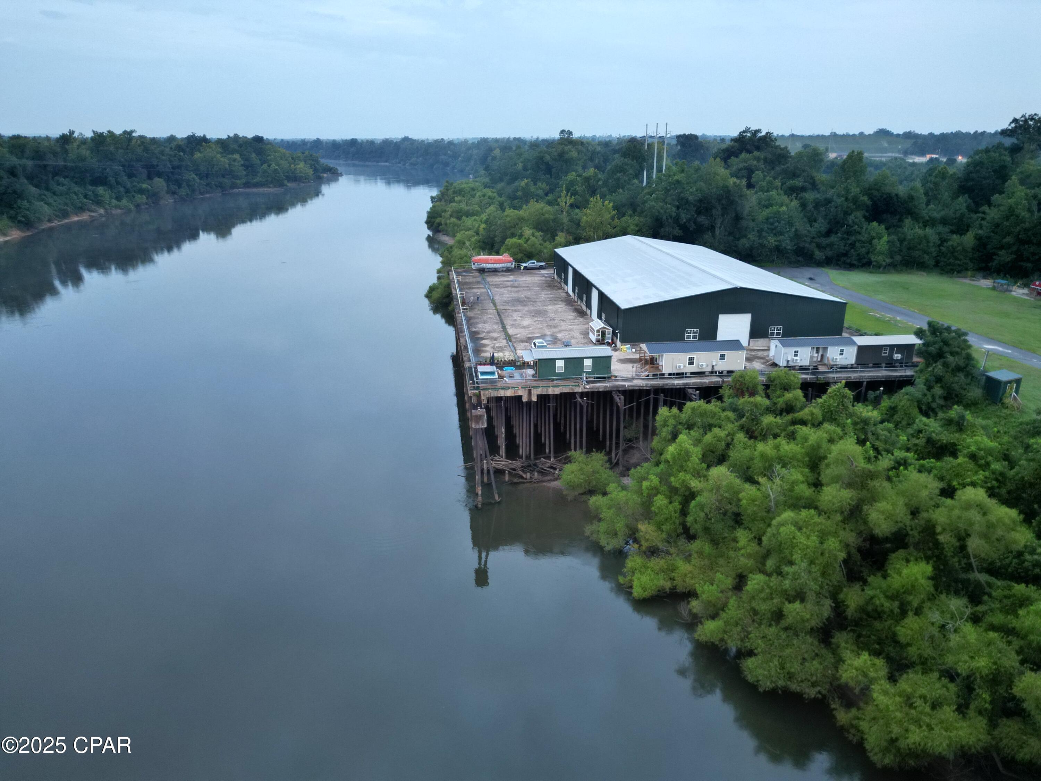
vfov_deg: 56.8
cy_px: 390
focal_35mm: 24
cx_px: 520
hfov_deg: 71.6
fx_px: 722
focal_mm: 6.72
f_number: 1.7
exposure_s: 1/15
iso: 470
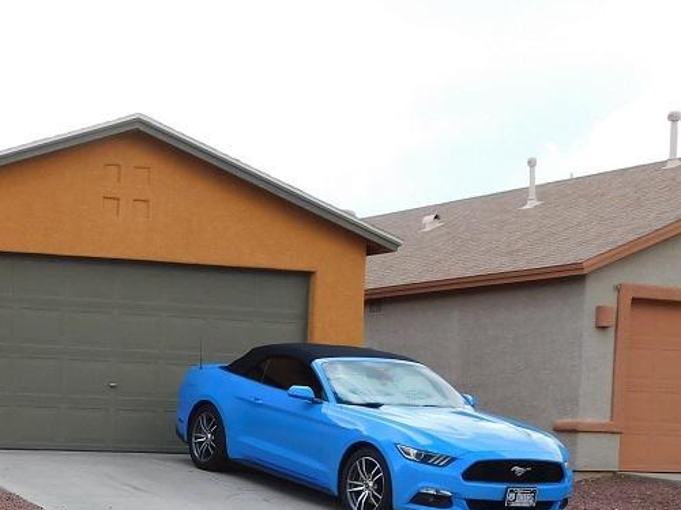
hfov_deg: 22.5
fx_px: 1633
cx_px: -19
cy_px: 536
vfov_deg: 17.3
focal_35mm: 83
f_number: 3.5
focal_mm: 6.3
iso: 125
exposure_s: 1/640
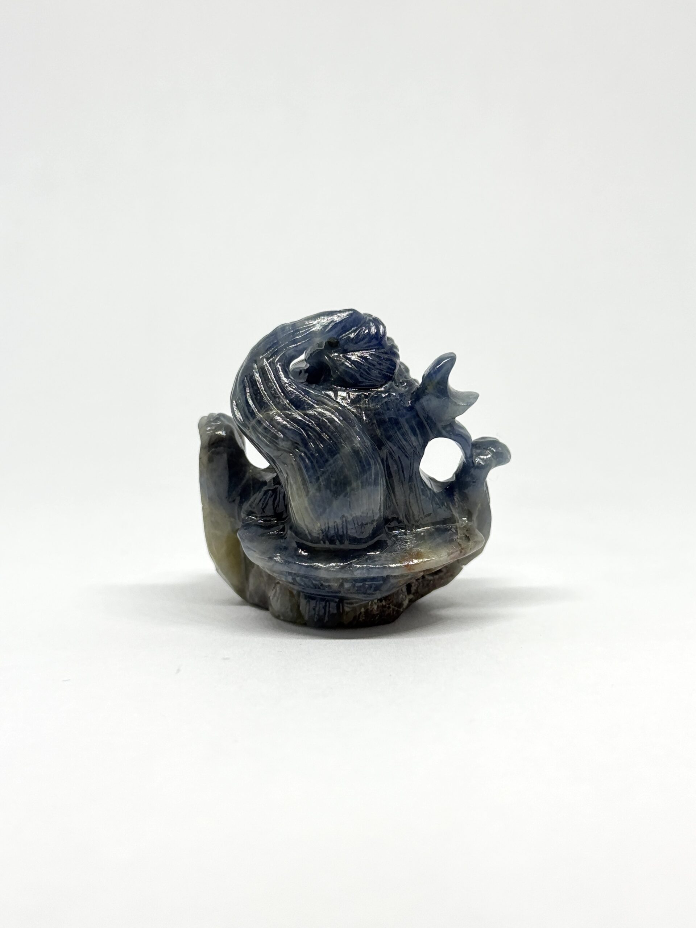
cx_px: 348
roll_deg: +0.1
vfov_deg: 39.7
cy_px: 464
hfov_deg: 30.3
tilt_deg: -13.3
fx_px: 1287
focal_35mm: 48
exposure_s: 1/100
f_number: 1.78
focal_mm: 6.76
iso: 50
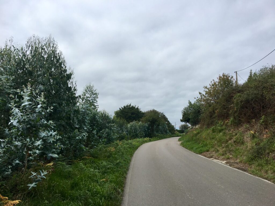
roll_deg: +1.2
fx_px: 230
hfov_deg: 61.7
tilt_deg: +12.8
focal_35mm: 29
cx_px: 138
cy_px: 103
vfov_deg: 48.2
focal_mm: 4.15
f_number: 2.2
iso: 25
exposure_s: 1/1748
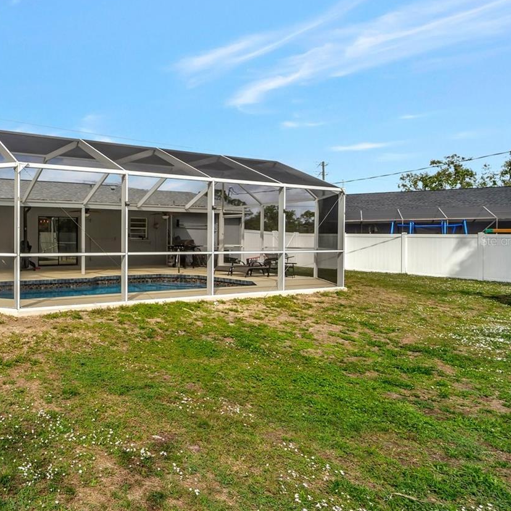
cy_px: 241
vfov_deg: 67.2
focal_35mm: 23
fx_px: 384
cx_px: 42
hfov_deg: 56.9
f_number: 9
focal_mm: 14
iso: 250
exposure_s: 1/160
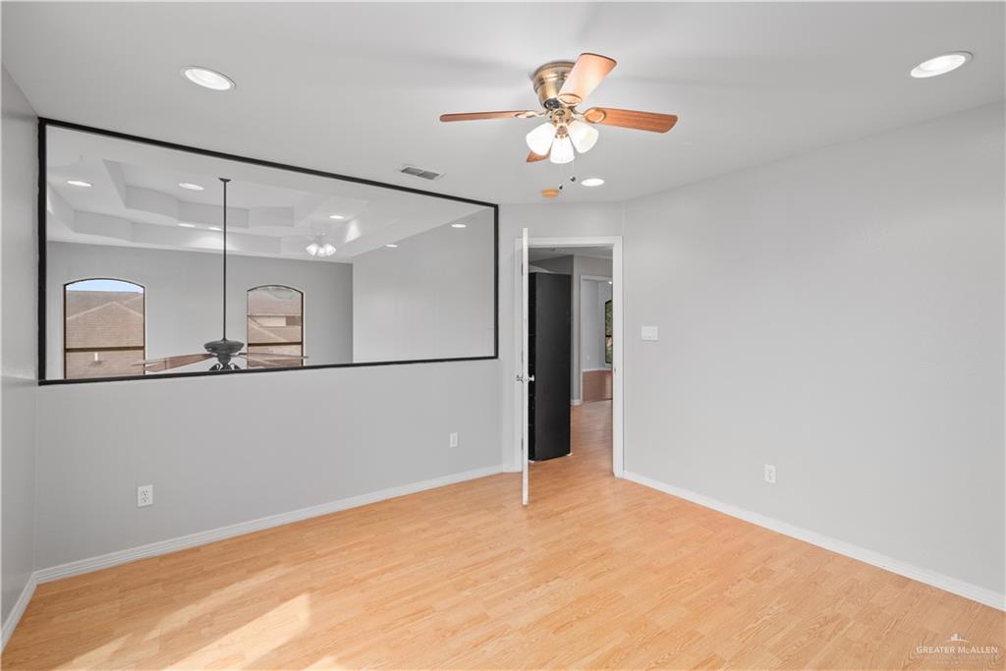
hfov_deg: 96.7
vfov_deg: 73.8
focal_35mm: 16
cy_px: 336
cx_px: 503
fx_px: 447
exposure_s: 1/5
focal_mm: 16
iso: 320
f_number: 8
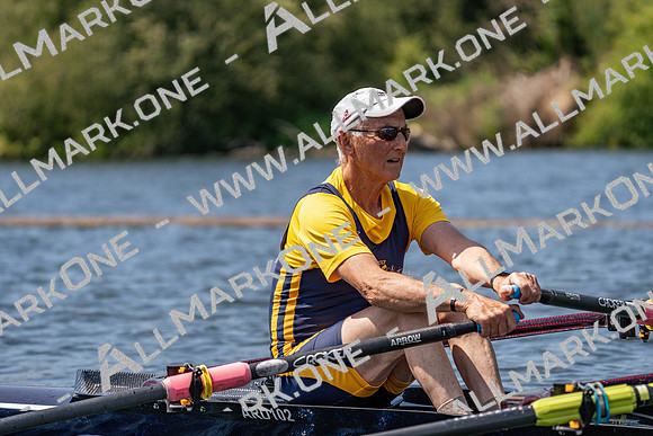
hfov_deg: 8.3
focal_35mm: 248
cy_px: 218
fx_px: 4499
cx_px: 326
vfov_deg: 5.5
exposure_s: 1/2000
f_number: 5.6
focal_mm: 248
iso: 250
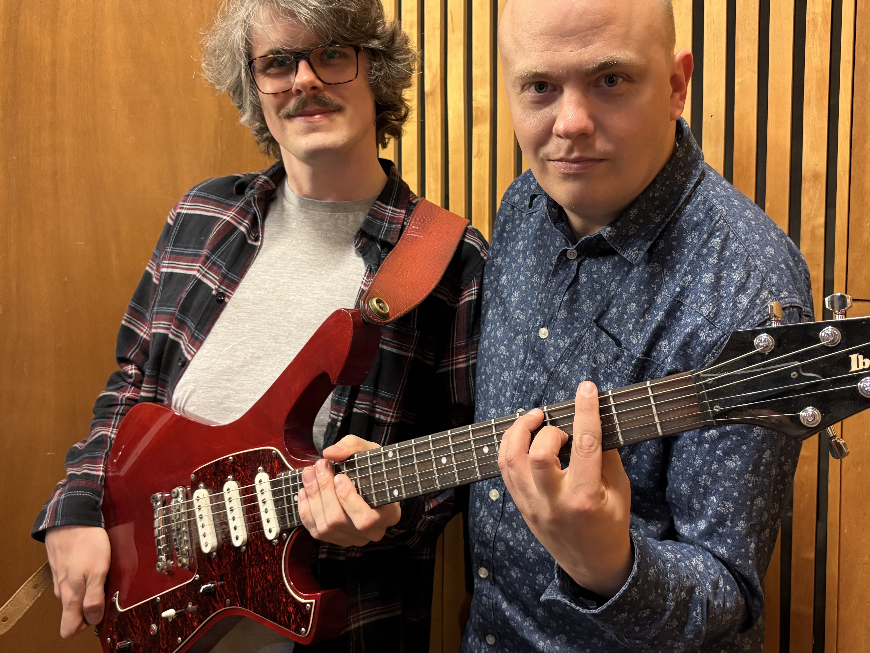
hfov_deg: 53.9
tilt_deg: -3.6
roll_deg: -0.1
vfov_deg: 41.7
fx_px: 855
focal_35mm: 34
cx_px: 464
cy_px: 278
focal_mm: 5.96
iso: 400
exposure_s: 1/33
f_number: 1.6
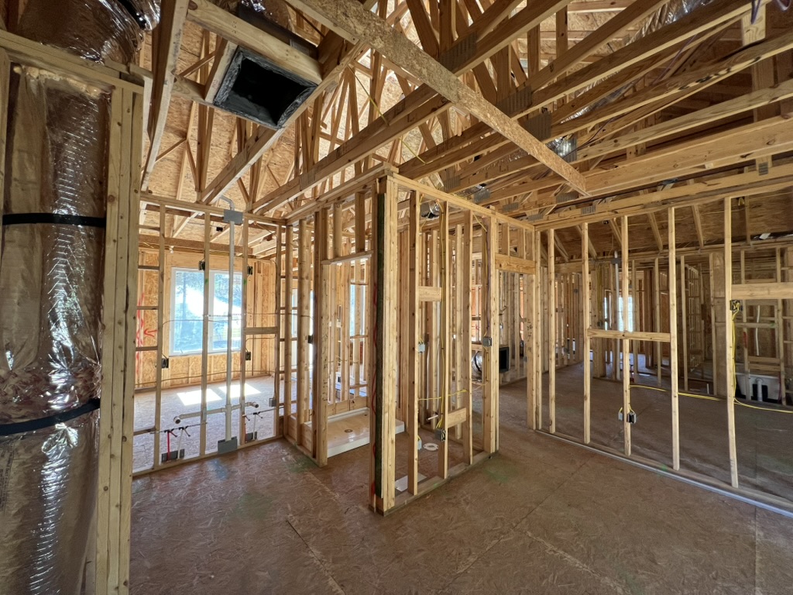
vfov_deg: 89.9
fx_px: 298
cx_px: 396
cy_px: 298
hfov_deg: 106.2
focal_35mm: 13
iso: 160
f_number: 1.8
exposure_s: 1/99
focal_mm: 1.57
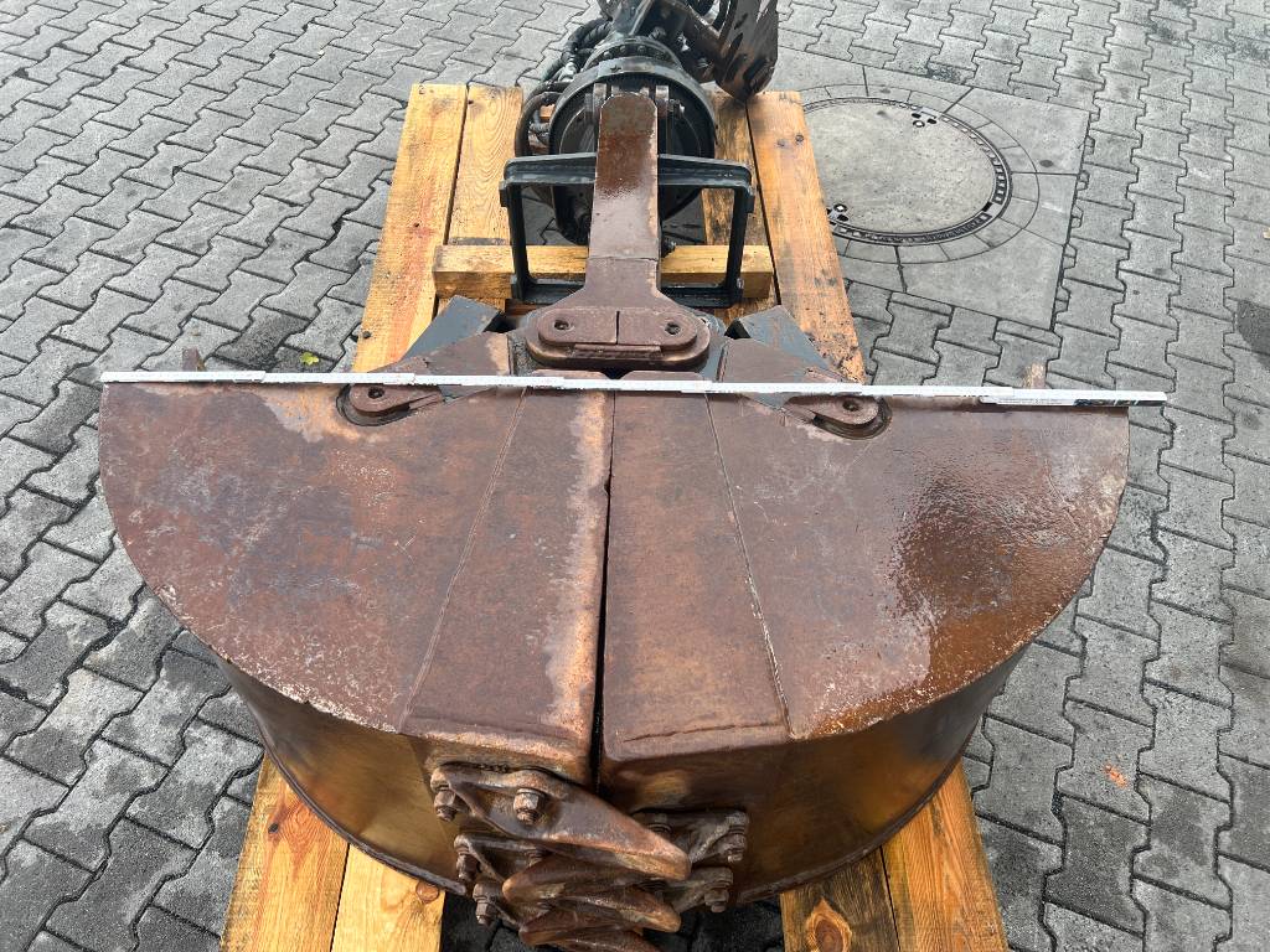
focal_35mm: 26
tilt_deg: -49.6
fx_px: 954
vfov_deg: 53.1
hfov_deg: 67.3
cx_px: 635
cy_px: 476
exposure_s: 1/575
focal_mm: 5.7
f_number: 1.5
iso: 50
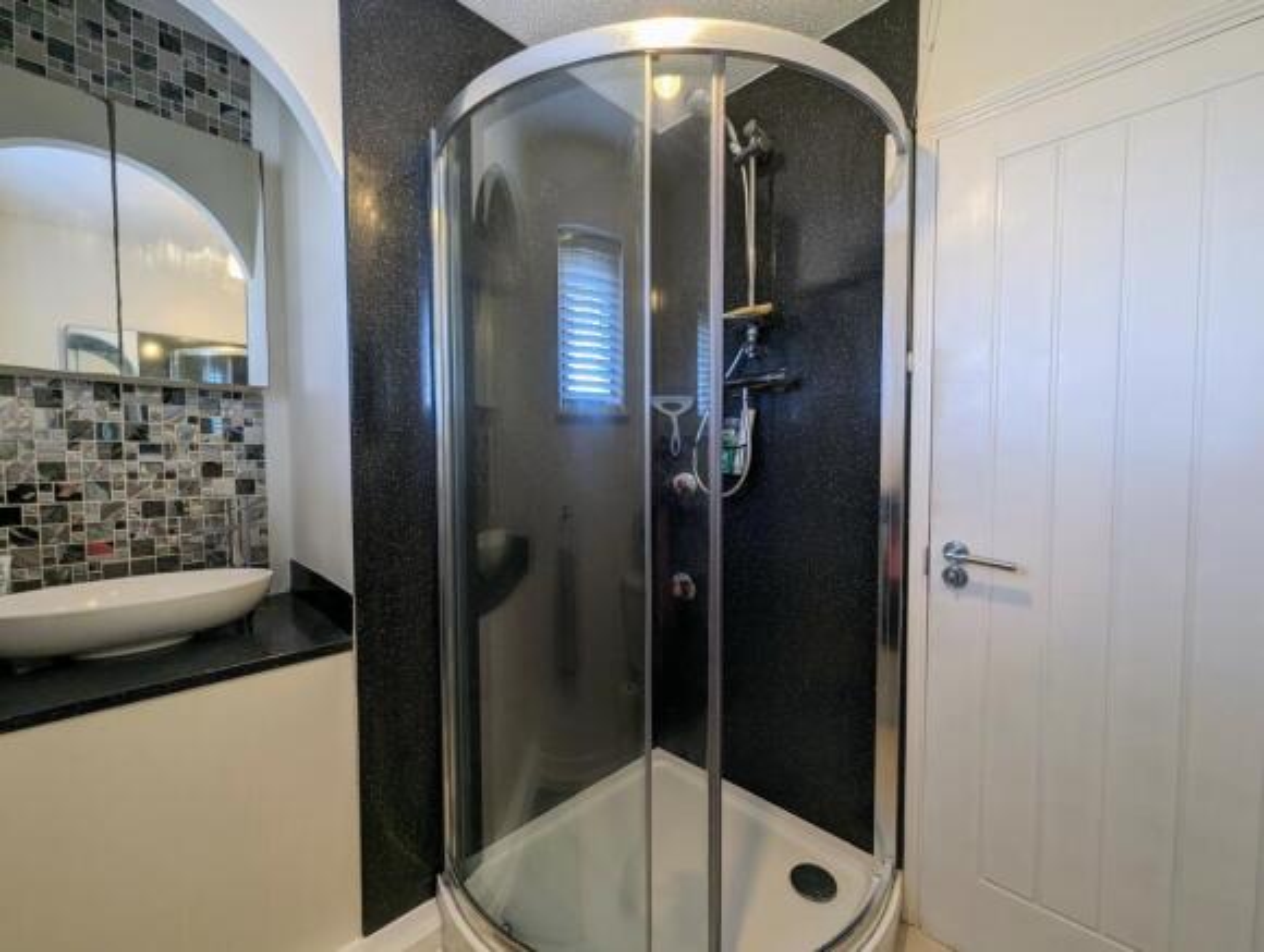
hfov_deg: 106.1
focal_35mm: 13
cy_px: 476
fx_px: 475
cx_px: 632
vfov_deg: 90.1
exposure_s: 1/25
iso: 116
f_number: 2.2
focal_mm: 1.95
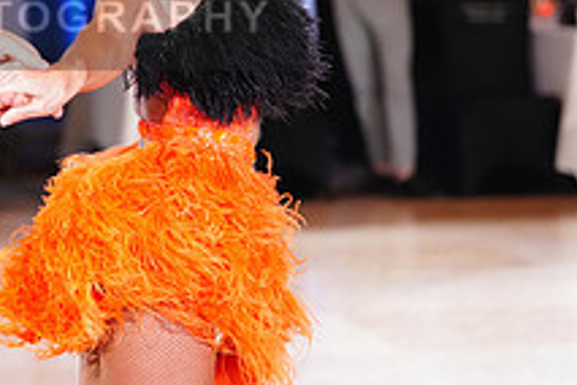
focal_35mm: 231
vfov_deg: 5.9
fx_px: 3702
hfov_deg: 8.9
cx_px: 5
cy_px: -1
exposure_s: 1/640
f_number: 2.8
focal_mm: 85
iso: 3200
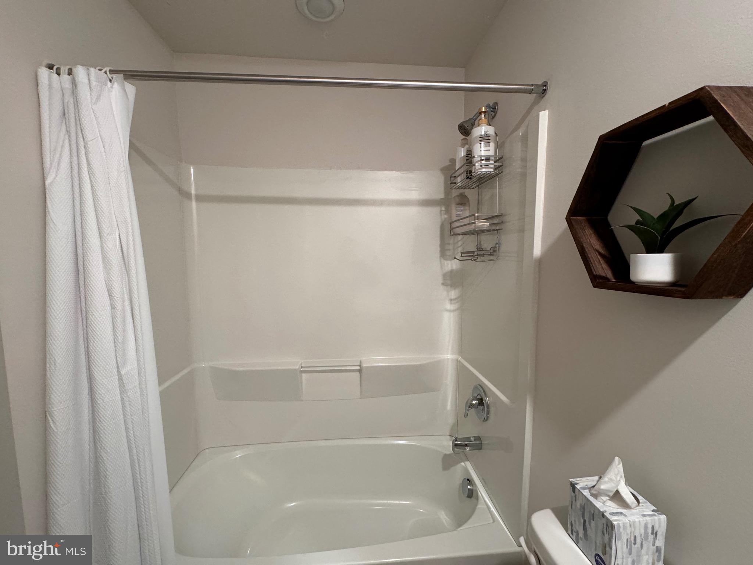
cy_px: 282
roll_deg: +0.1
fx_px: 305
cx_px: 376
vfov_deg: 85.7
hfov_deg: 102.1
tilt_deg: -6.0
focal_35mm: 14
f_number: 2.2
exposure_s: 1/60
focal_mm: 2.22
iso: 250
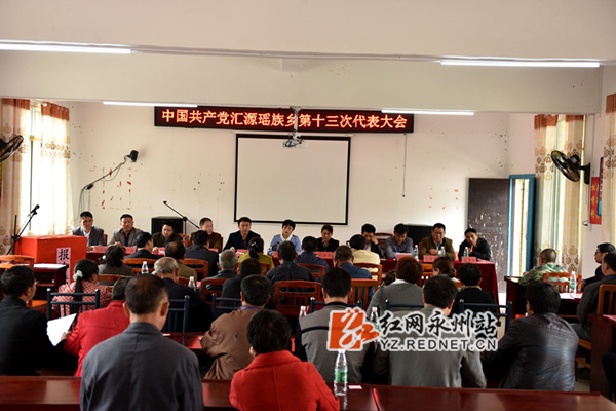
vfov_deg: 33.4
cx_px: 308
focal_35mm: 40
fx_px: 684
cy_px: 206
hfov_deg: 48.5
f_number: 3.2
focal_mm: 40
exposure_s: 1/50
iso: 320
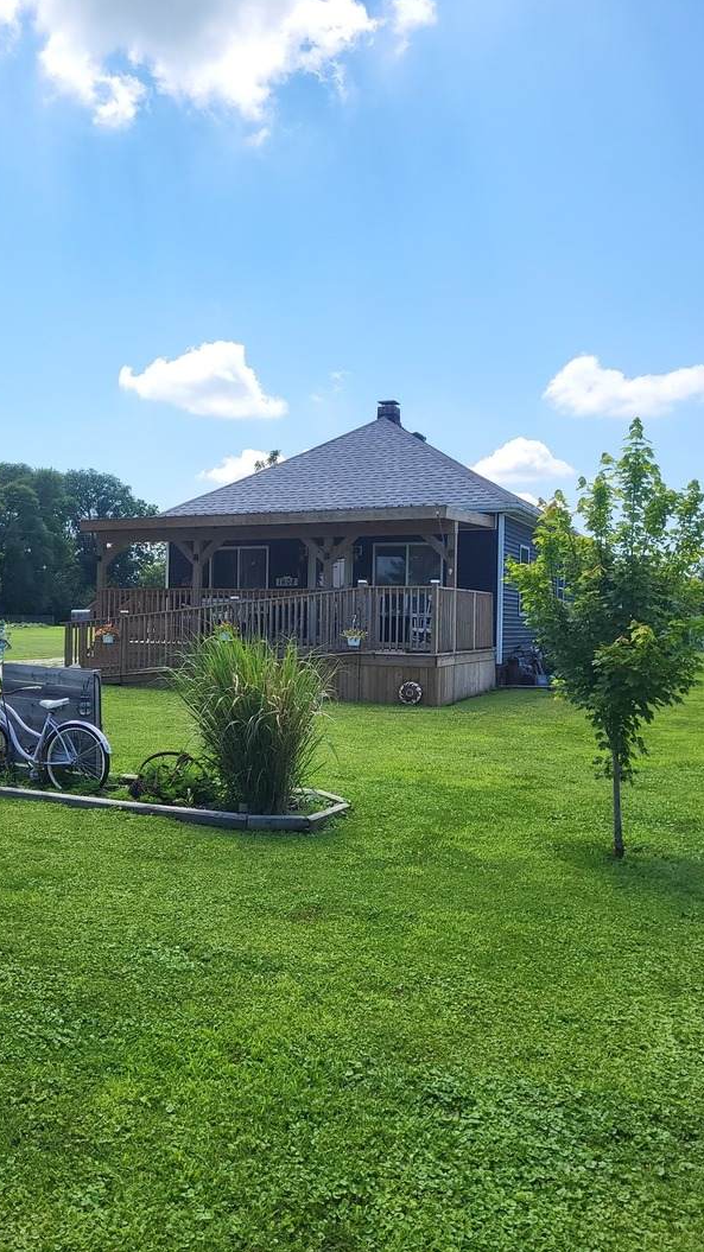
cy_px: 616
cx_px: 239
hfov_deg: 39.7
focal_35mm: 29
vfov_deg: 66.1
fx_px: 963
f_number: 1.8
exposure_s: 1/1709
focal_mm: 5.4
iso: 40
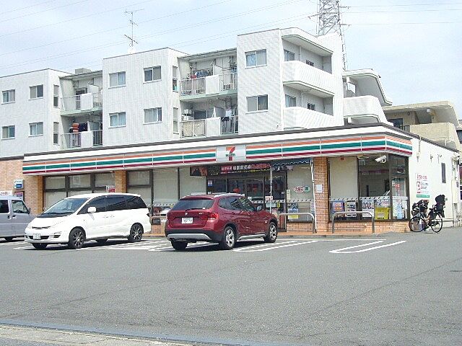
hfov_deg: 36.2
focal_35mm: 53
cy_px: 173
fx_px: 707
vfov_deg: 27.5
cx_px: 231
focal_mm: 6.4
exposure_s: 1/320
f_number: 6.3
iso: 80
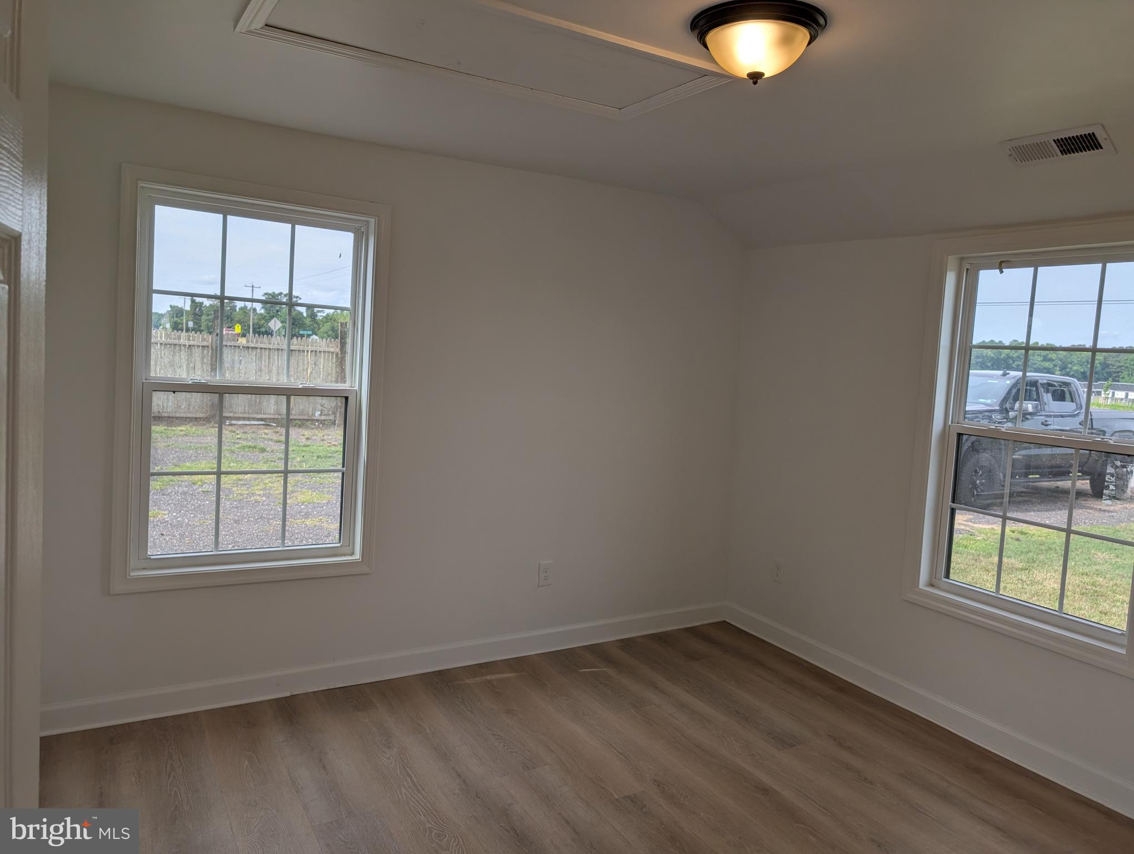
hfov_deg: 71.5
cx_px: 567
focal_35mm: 24
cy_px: 427
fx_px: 787
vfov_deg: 56.9
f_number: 1.68
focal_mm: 6.9
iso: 21
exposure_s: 1/506
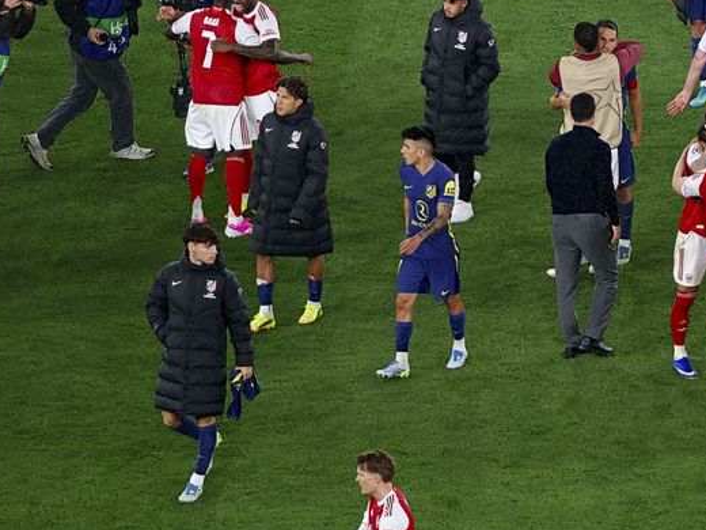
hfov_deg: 2.9
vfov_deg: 2.1
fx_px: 14113
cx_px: 737
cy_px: 264
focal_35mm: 692
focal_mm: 20.1
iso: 1000
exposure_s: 1/400
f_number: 2.2
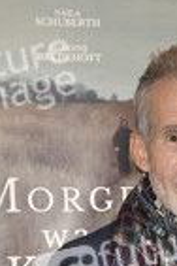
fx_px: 1003
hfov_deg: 10.0
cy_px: 368
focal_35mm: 136
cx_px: 185
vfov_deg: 14.3
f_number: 5.6
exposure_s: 1/250
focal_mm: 48
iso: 2000
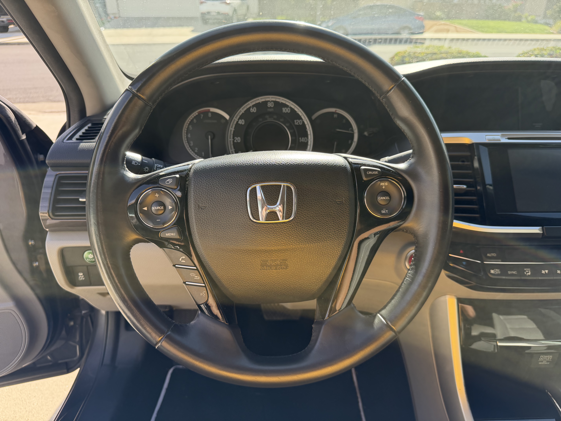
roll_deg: -0.7
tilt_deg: -27.6
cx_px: 280
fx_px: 389
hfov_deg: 71.6
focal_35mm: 24
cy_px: 210
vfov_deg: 56.8
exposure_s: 1/584
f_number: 1.78
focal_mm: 6.76
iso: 100
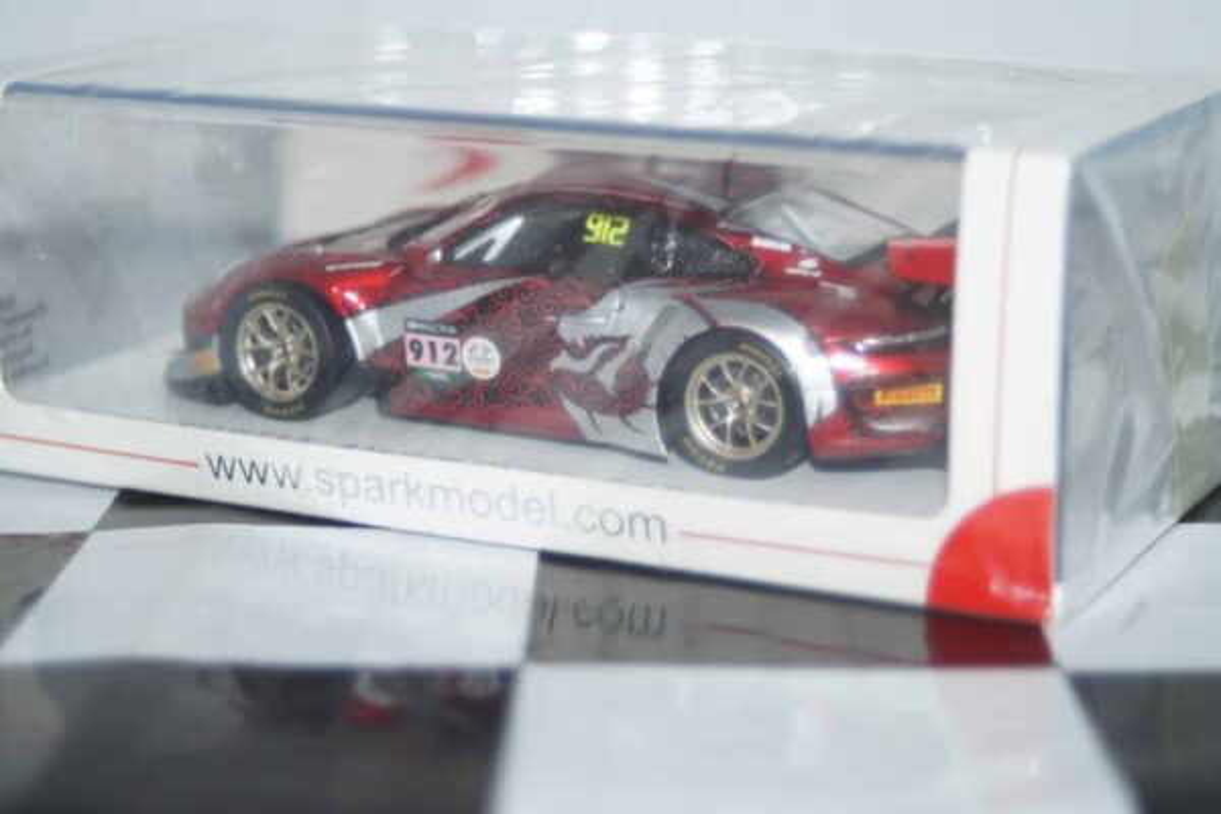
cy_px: 407
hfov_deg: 22.6
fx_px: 3052
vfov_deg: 15.2
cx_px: 610
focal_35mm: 90
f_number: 5.6
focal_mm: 60
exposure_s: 1/100
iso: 250
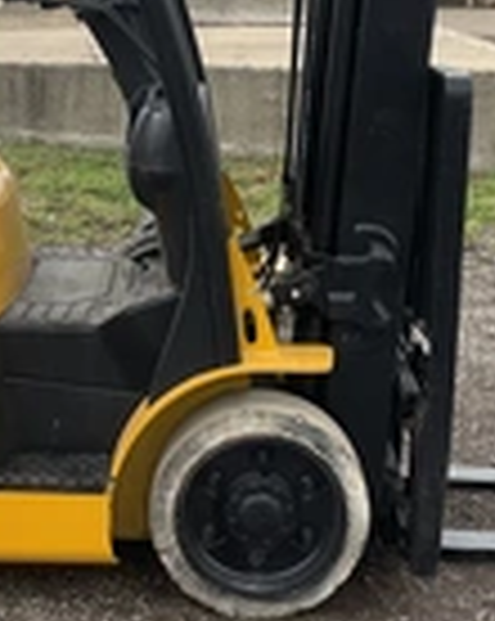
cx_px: 220
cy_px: 153
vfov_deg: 23.1
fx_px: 1505
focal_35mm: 82
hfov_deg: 18.7
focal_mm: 3
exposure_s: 1/700
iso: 25
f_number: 1.8
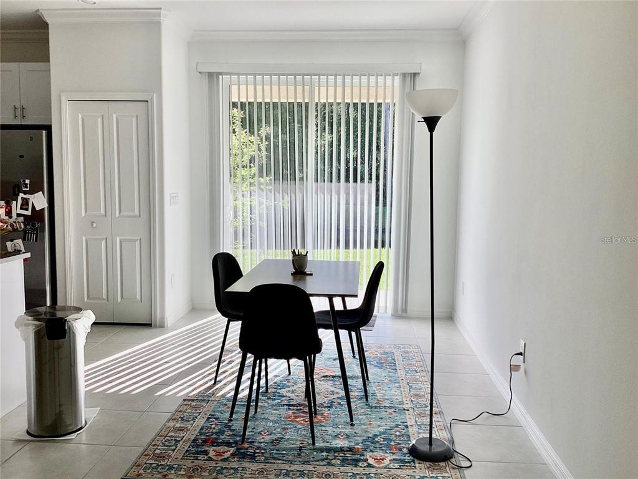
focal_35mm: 31
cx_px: 319
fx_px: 571
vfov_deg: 45.4
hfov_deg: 58.4
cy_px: 240
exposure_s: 1/120
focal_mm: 3.3
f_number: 2.4
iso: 25
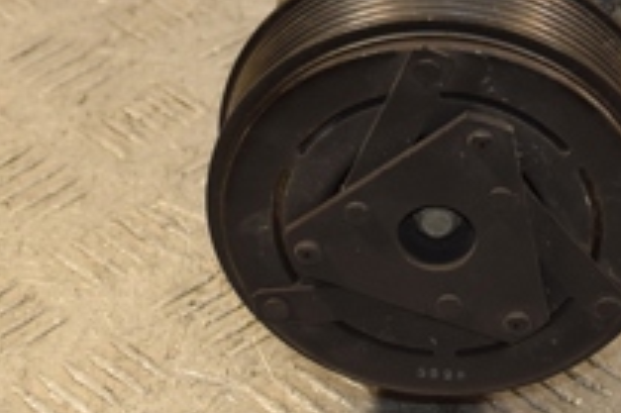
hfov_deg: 9.4
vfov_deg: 6.2
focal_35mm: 220
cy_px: -113
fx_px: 3792
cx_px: 398
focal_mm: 48
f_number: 4.8
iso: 800
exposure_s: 1/200
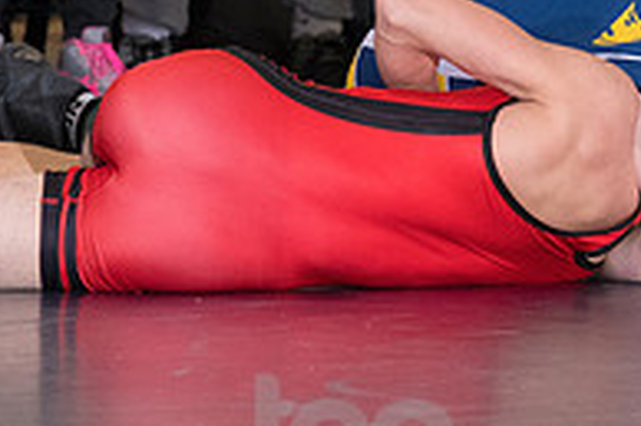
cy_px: 30
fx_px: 15566
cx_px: 823
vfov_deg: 1.6
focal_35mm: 875
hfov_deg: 2.4
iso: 2000
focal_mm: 195
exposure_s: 1/250
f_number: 5.6
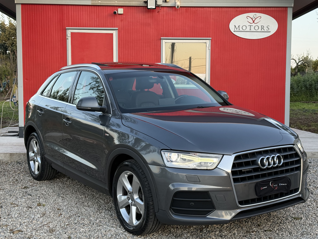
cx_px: 159
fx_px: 441
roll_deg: -0.2
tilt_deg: -3.0
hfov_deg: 39.7
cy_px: 120
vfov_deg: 30.3
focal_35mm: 48
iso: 125
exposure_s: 1/249
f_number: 1.78
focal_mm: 6.76
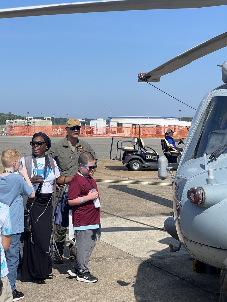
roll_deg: -0.8
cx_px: 114
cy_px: 151
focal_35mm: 77
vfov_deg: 25.3
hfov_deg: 19.1
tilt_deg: +0.8
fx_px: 673
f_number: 2.8
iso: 32
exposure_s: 1/927
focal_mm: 9
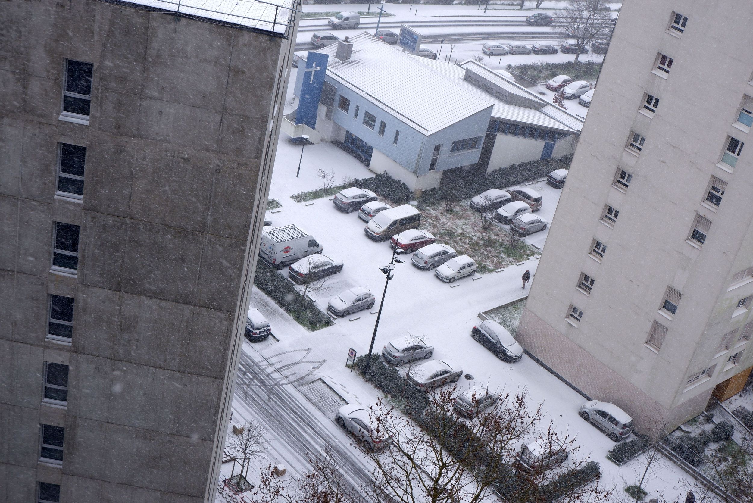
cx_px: 376
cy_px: 252
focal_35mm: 50
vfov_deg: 27.0
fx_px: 1046
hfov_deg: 39.6
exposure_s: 1/140
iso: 200
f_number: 8
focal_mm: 33.3
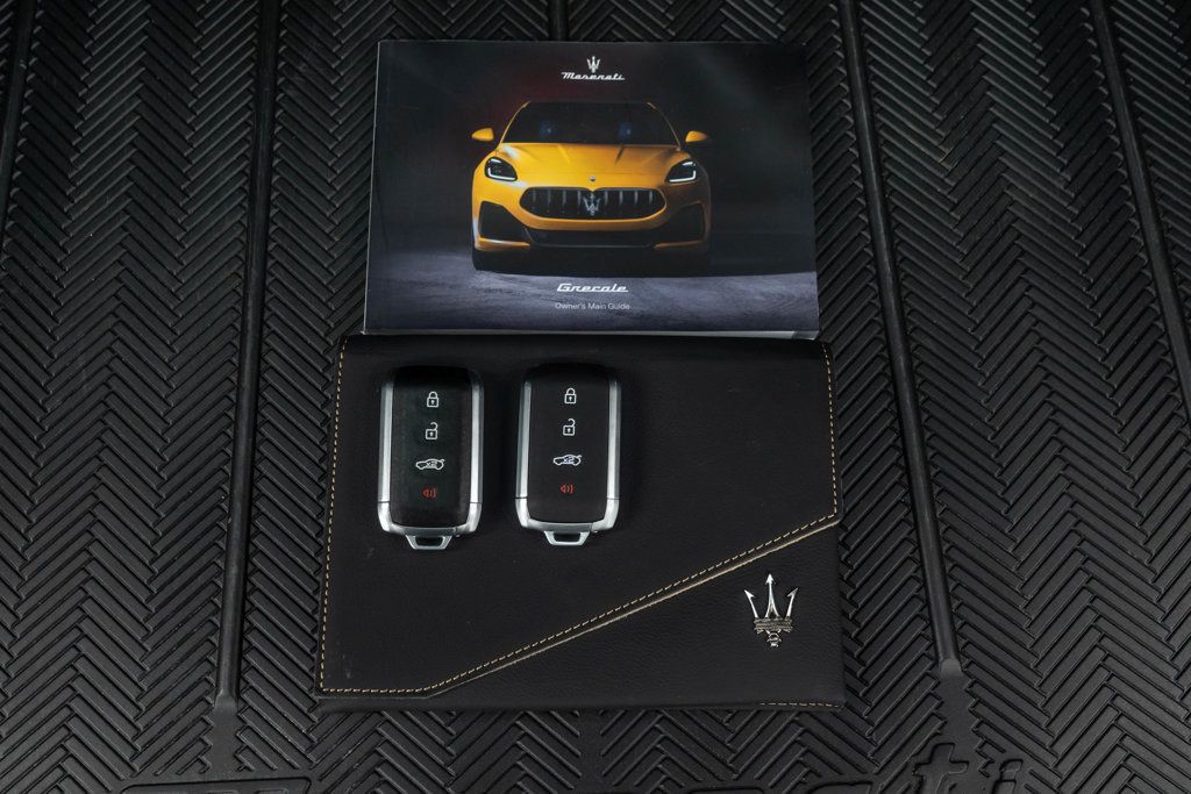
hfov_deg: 46.4
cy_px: 397
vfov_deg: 31.9
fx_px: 1390
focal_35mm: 42
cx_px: 596
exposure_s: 1/40
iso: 800
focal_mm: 28
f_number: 4.5
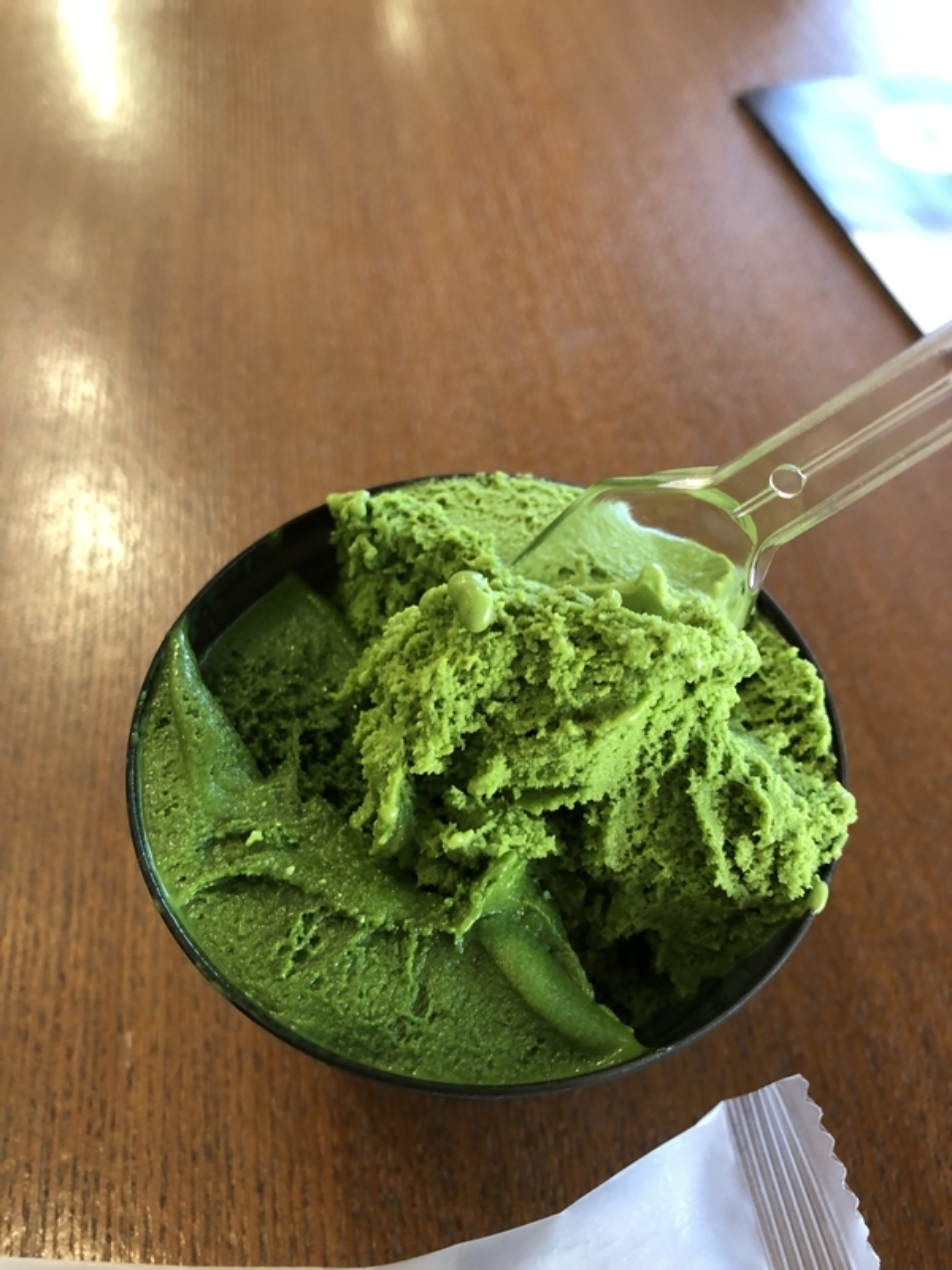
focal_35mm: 28
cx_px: 476
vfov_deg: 63.4
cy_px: 635
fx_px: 1027
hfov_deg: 49.7
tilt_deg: -52.5
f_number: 1.8
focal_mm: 3.99
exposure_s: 1/15
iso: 40
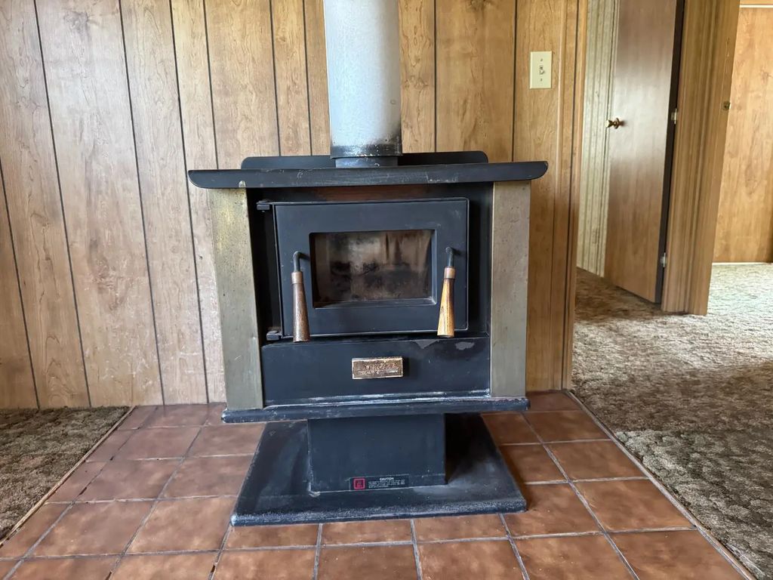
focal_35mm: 24
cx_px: 386
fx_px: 536
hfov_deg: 71.6
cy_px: 290
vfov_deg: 56.8
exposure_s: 1/60
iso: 640
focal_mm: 6.76
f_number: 1.78
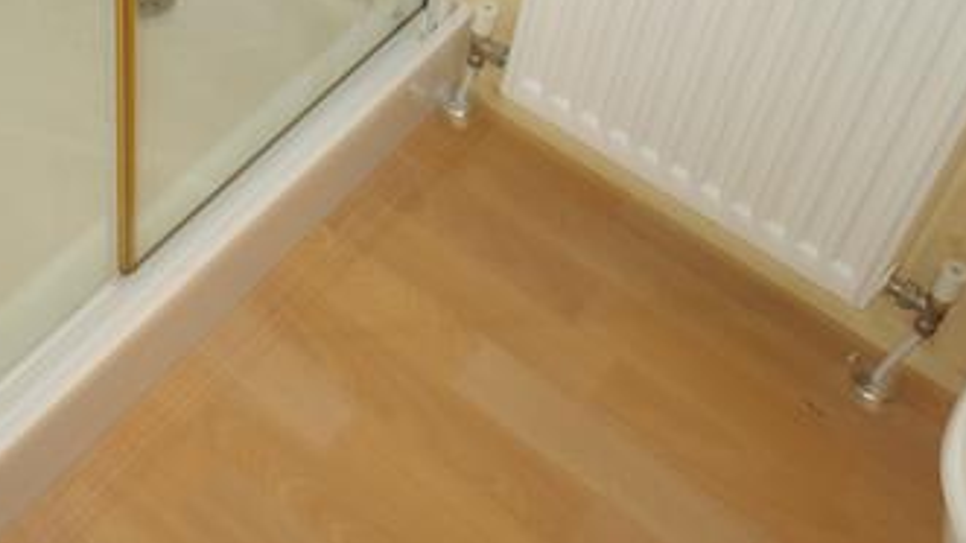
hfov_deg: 31.7
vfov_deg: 18.3
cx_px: 41
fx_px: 1588
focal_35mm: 62
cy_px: -131
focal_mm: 10.4
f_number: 2
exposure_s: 1/100
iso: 125
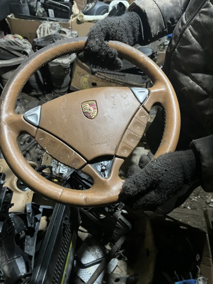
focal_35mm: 26
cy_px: 142
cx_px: 106
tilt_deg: -53.9
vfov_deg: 67.3
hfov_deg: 53.1
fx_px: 213
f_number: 1.6
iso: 500
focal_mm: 5.1
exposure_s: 1/33
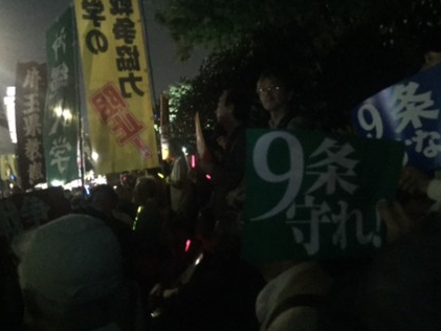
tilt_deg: +1.3
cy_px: 161
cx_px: 229
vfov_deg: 45.5
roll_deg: +6.3
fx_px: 395
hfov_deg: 58.3
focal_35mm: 31
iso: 2000
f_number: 2.2
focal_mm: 4.15
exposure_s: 1/15
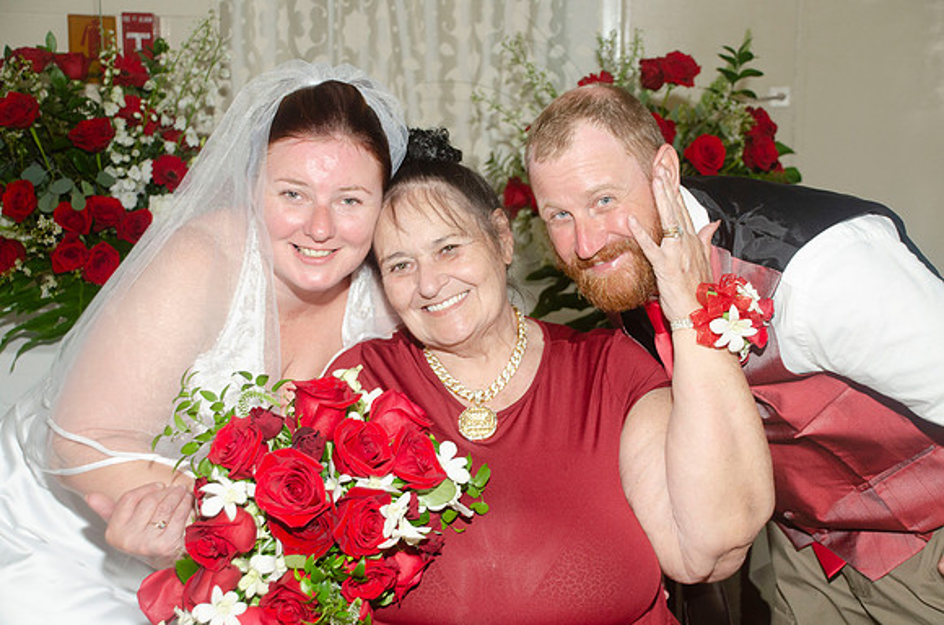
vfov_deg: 23.7
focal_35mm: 57
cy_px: 312
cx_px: 472
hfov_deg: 35.1
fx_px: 1491
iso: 400
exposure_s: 1/250
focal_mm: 38
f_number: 5.6
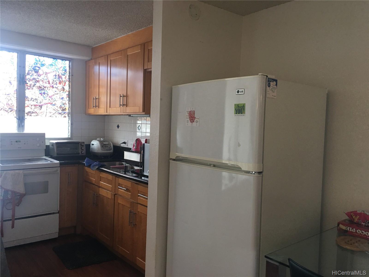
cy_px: 138
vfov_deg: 48.2
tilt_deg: -0.9
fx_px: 309
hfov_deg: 61.7
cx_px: 184
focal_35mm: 29
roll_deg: -3.1
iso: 40
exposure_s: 1/30
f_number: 2.2
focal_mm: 4.15
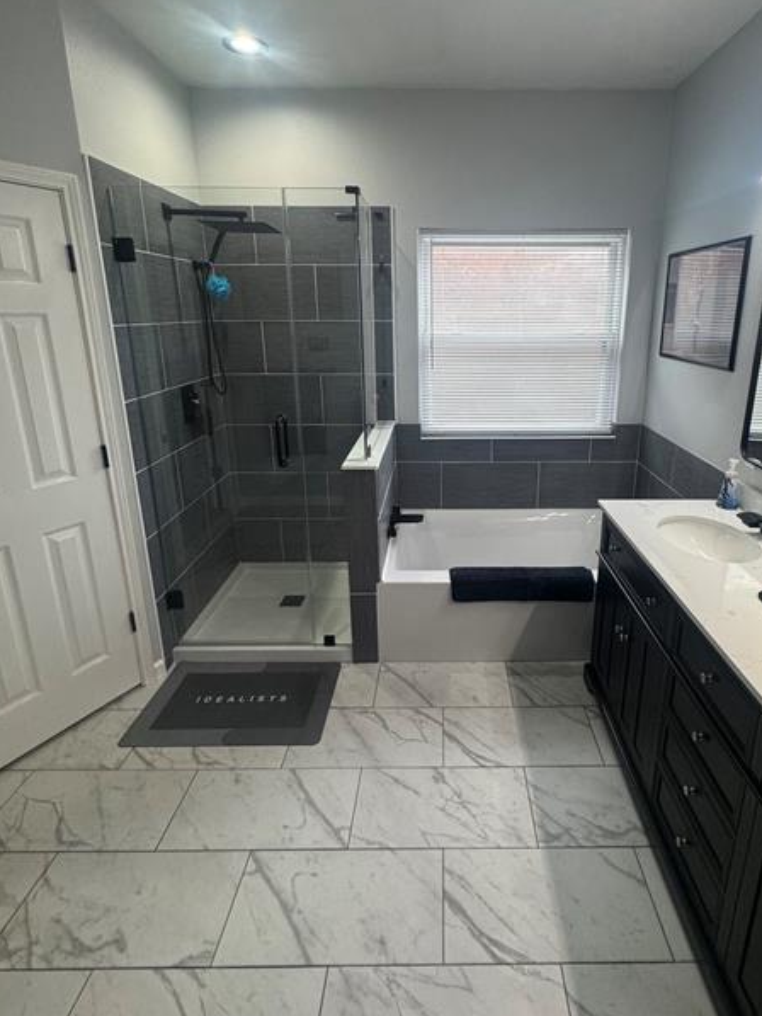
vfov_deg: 87.3
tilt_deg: -15.6
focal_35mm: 18
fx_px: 528
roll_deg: +0.8
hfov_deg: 71.1
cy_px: 444
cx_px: 446
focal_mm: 2.22
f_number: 2.2
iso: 200
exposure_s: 1/120
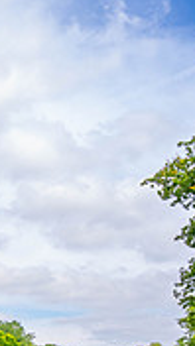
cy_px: 327
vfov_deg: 24.7
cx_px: -323
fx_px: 763
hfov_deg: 11.2
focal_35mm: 83
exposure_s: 1/640
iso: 400
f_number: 7.1
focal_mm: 24
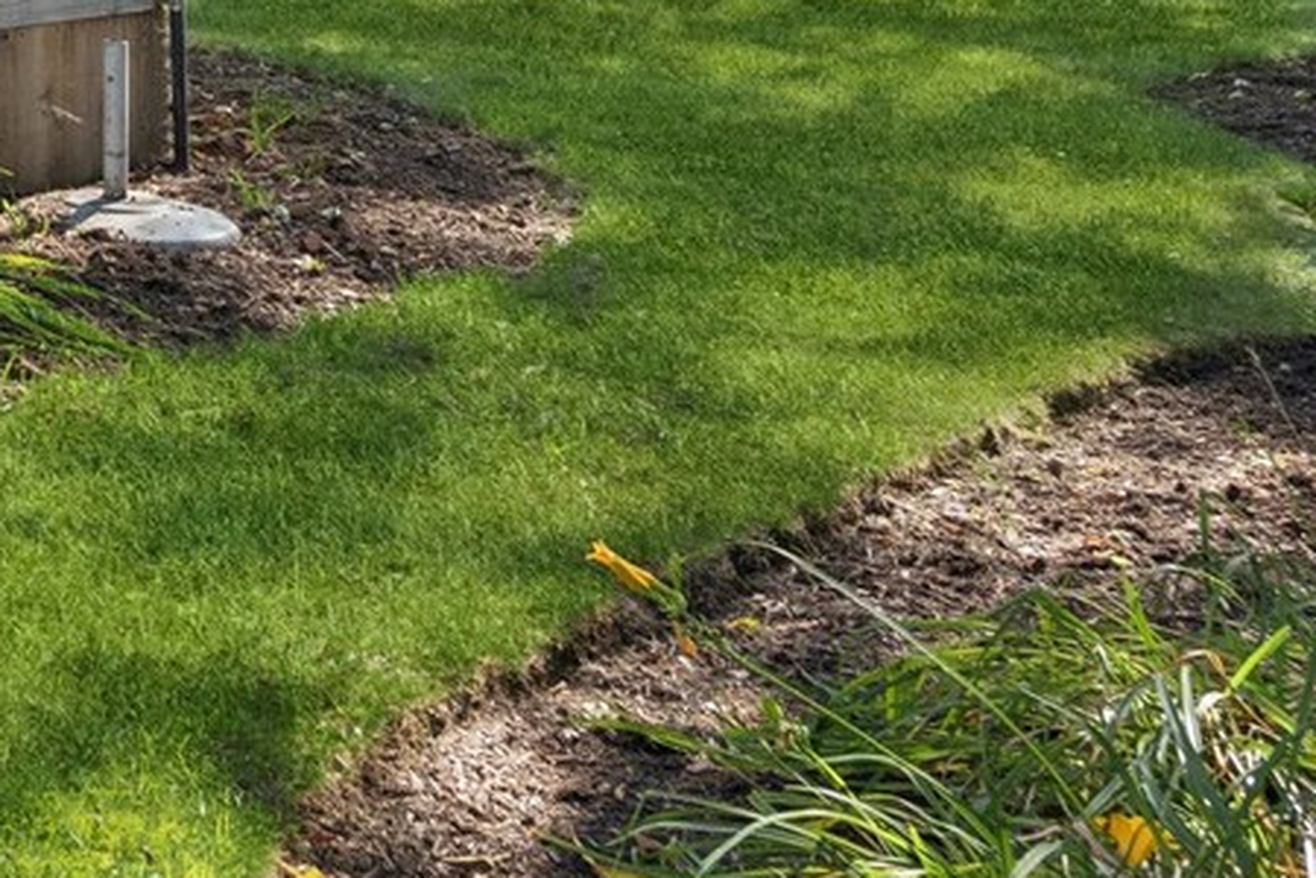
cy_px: -319
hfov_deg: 23.4
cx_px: -570
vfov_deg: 17.5
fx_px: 2632
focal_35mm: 72
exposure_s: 1/60
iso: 200
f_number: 9.5
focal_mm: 20
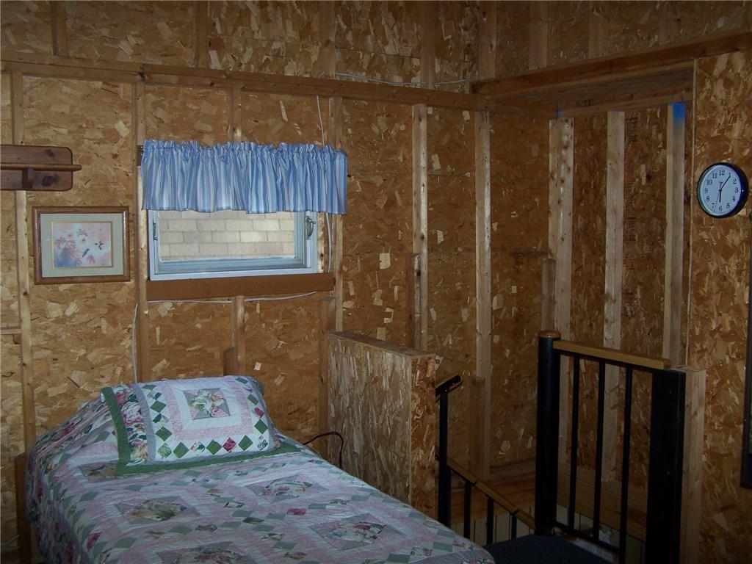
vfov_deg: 37.7
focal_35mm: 38
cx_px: 376
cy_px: 282
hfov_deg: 49.0
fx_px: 826
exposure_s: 1/60
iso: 80
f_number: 2.8
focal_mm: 6.3
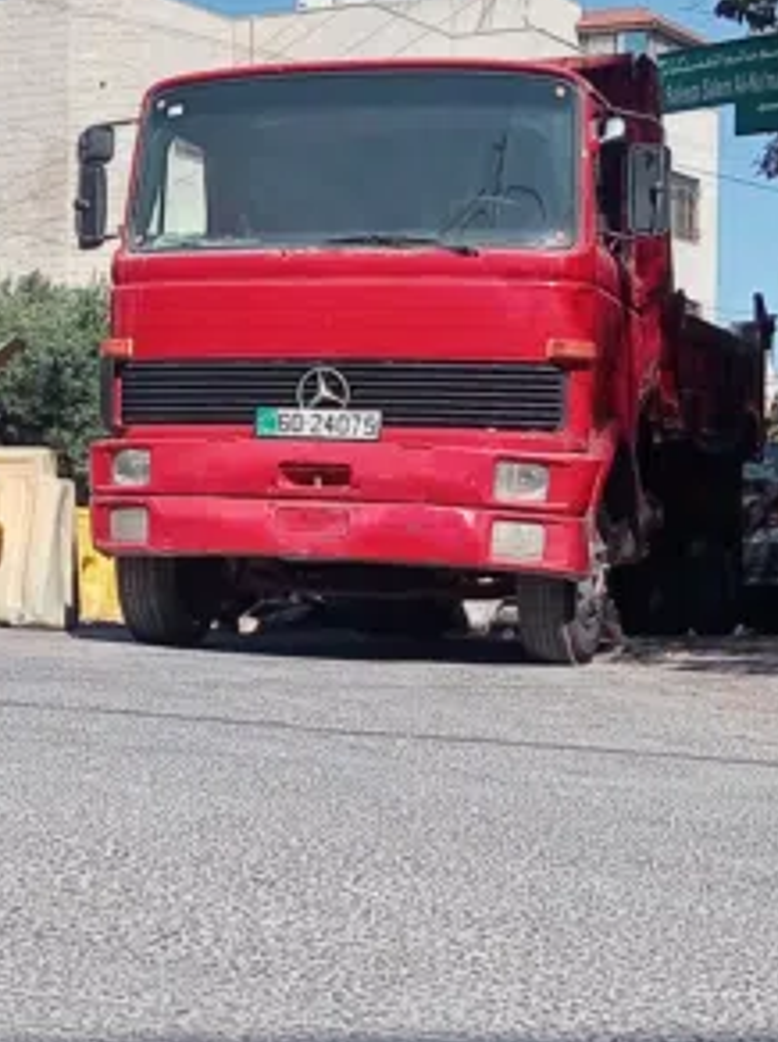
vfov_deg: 25.4
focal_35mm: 77
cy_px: 544
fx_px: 2314
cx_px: 314
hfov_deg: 19.1
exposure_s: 1/1727
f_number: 1.8
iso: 102
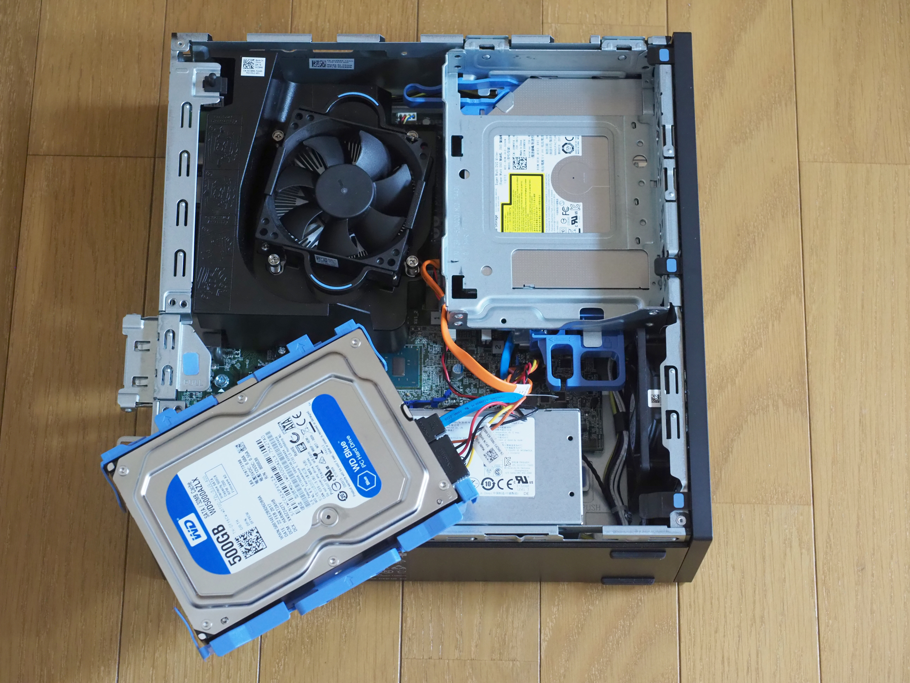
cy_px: 342
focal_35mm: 80
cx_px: 455
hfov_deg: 24.4
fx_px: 2103
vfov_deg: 18.4
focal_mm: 40
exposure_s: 1/100
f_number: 5.6
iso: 2000
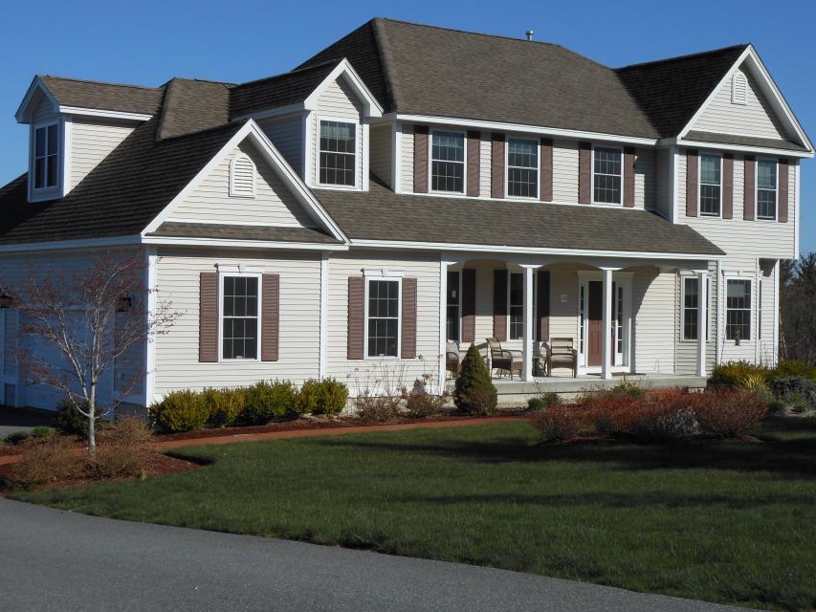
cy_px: 272
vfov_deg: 24.4
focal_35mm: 60
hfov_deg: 32.1
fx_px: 1415
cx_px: 362
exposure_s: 1/1250
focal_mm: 8.9
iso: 80
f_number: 4
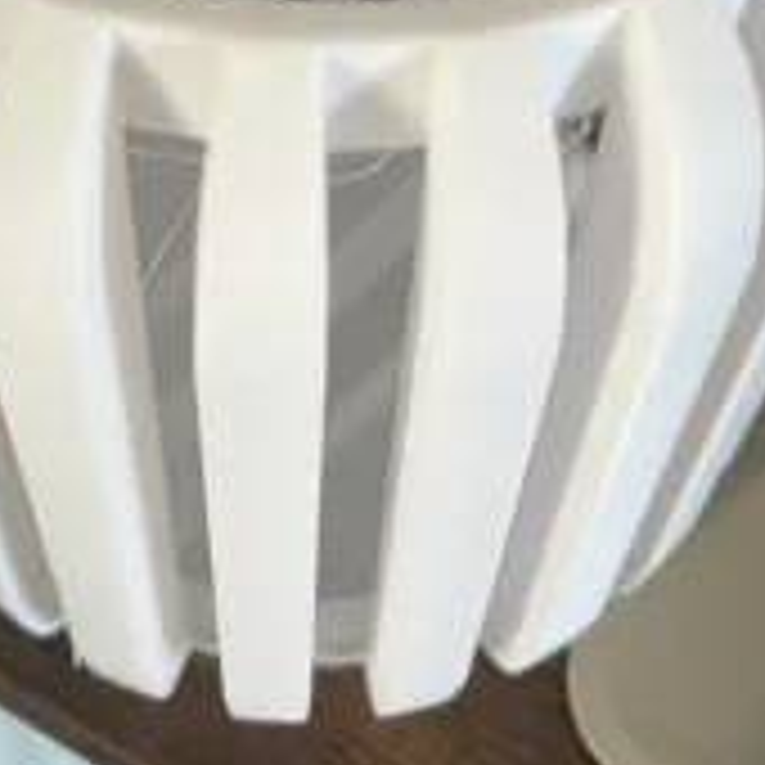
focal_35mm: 54
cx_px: 333
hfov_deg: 31.6
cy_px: -27
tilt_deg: -46.2
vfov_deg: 29.3
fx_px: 1350
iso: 400
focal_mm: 5.7
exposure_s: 1/60
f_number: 1.5
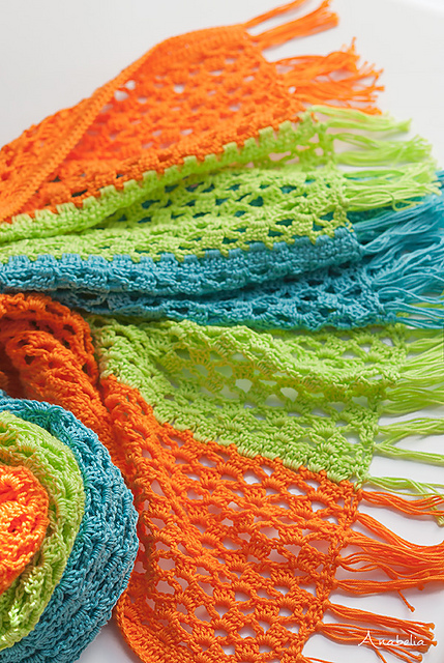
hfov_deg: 15.2
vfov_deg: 22.6
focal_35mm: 90
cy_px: 332
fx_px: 1659
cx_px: 222
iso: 100
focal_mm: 60
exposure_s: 1/500
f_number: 5.6
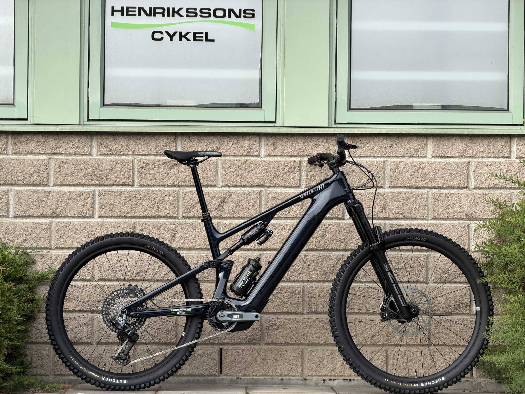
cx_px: 262
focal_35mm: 100
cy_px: 197
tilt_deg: +2.7
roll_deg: -0.1
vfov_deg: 14.8
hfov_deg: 19.6
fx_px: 1517
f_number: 2.8
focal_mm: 16.89
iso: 50
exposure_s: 1/279
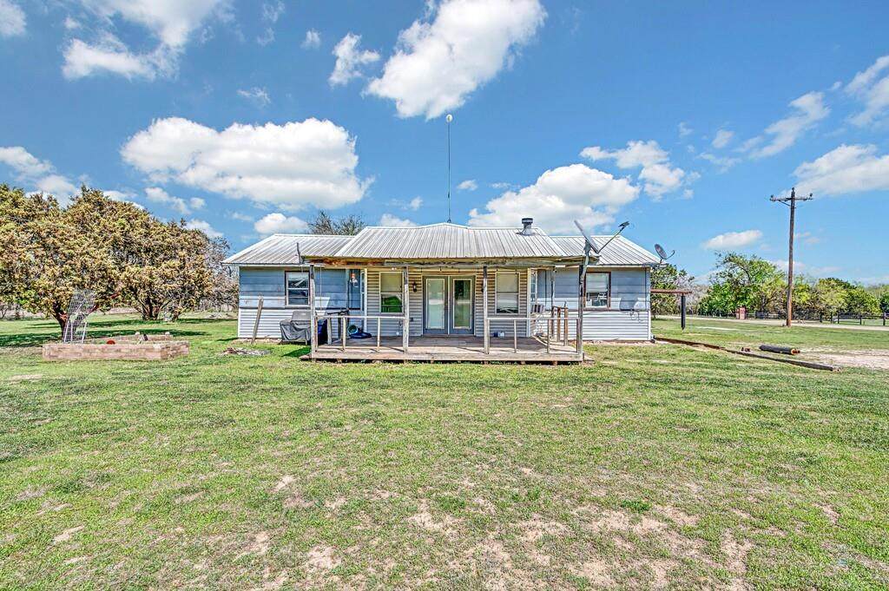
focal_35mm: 16
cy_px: 296
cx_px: 444
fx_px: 407
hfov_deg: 95.0
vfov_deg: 72.0
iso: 100
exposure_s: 1/400
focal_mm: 16.5
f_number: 8
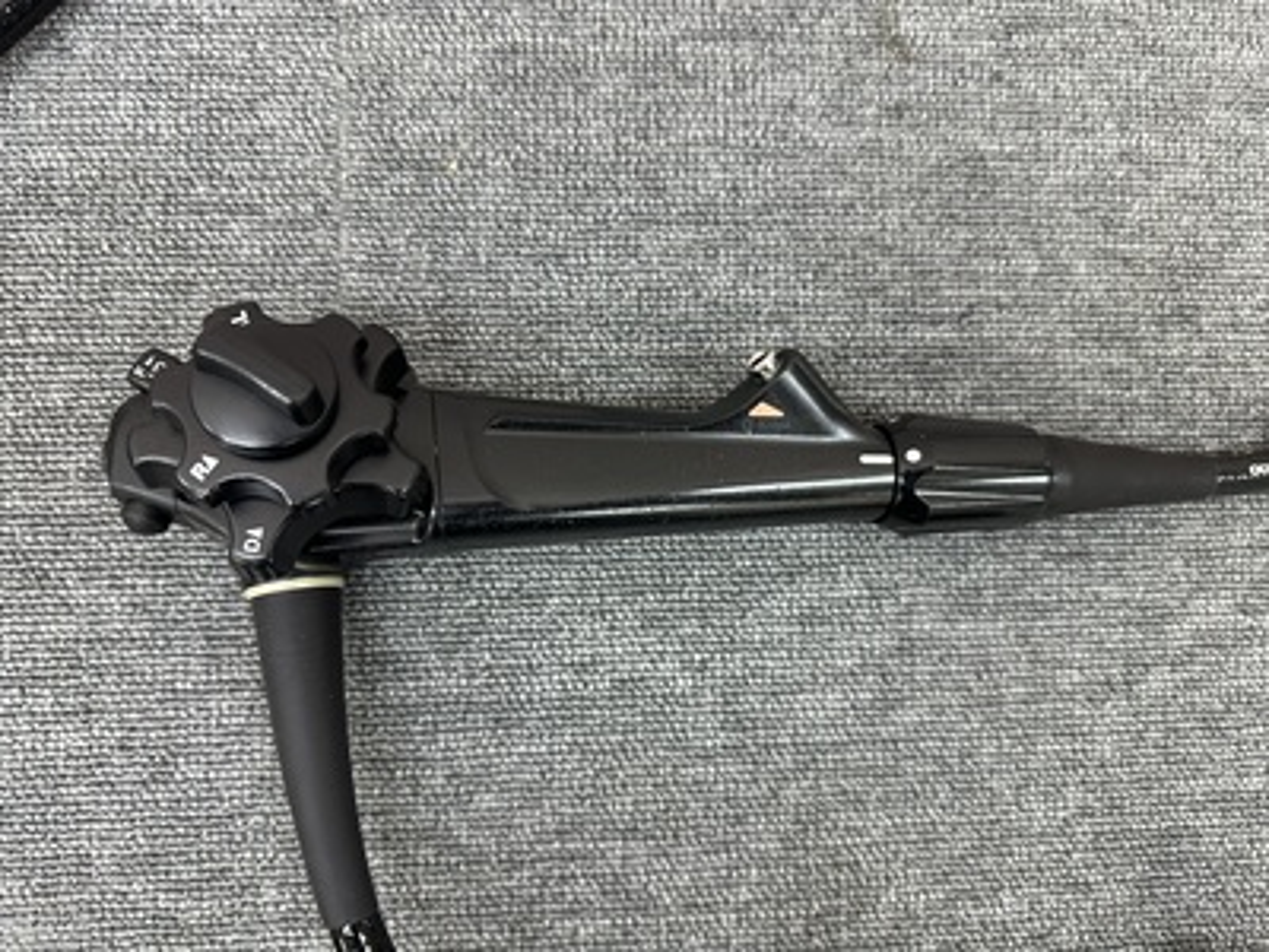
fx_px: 880
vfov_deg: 56.8
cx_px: 634
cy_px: 476
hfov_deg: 71.6
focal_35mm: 24
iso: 200
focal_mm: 6.86
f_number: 1.78
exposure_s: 1/120
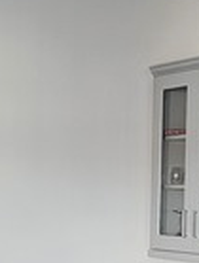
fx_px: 839
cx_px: 214
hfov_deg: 13.3
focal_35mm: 110
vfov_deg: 17.7
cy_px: 213
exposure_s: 1/120
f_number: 1.7
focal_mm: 6.3
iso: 640
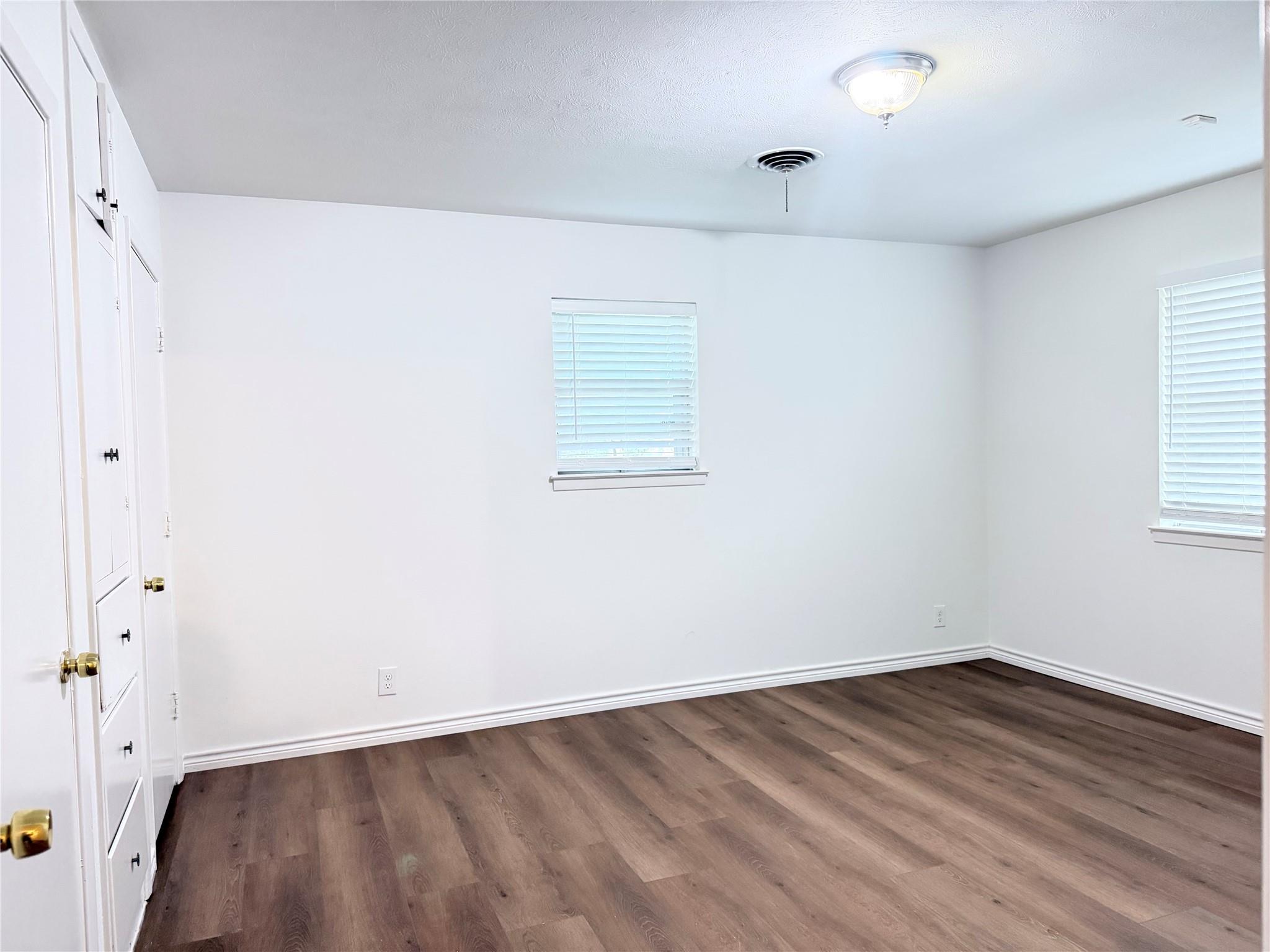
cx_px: 635
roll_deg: +1.5
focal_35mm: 24
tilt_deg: -2.1
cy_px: 476
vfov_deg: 56.8
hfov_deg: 71.6
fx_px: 881
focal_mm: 6.76
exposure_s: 1/40
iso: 640
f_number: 1.78
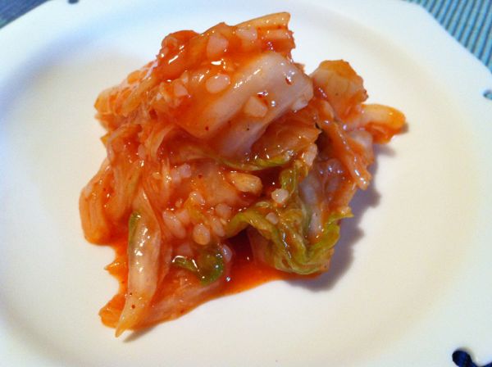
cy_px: 184
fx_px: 497
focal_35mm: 35
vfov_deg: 40.6
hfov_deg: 52.7
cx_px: 246
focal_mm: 3.85
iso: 250
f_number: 2.8
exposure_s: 1/15
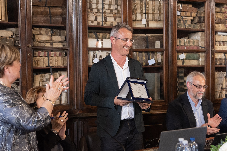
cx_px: 114
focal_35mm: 55
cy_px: 76
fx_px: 347
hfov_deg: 36.2
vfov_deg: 24.6
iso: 2500
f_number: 4
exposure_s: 1/250
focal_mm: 55
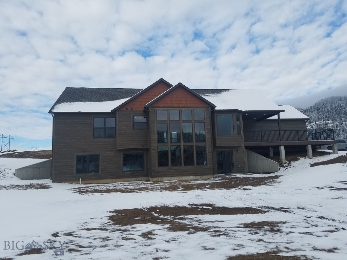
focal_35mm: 26
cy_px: 130
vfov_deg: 53.1
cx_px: 174
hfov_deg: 67.3
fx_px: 261
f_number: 1.7
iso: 50
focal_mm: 4.2
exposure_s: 1/2944
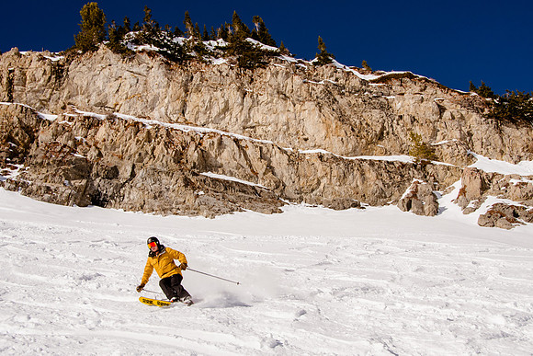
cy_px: 178
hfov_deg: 37.8
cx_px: 266
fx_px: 777
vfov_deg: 25.8
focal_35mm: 52
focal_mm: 35
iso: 400
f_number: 16
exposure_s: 1/500
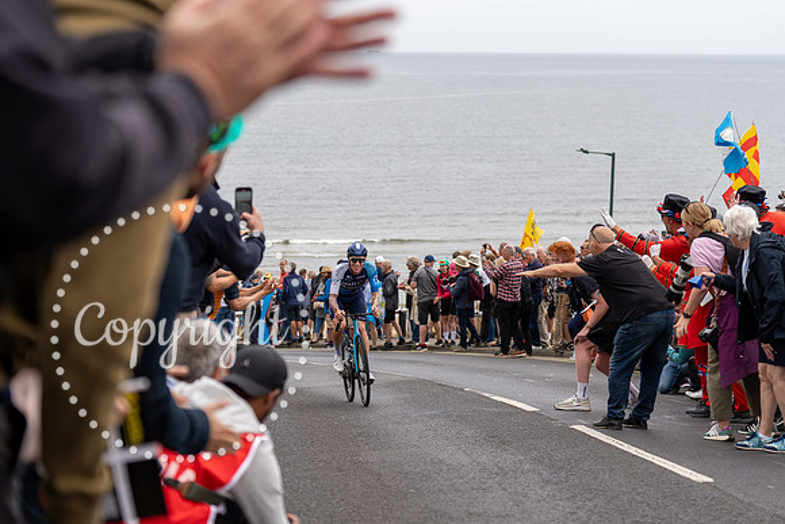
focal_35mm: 77
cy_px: 262
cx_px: 392
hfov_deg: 26.4
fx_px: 1671
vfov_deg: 17.8
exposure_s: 1/1000
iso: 320
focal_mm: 72
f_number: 3.5
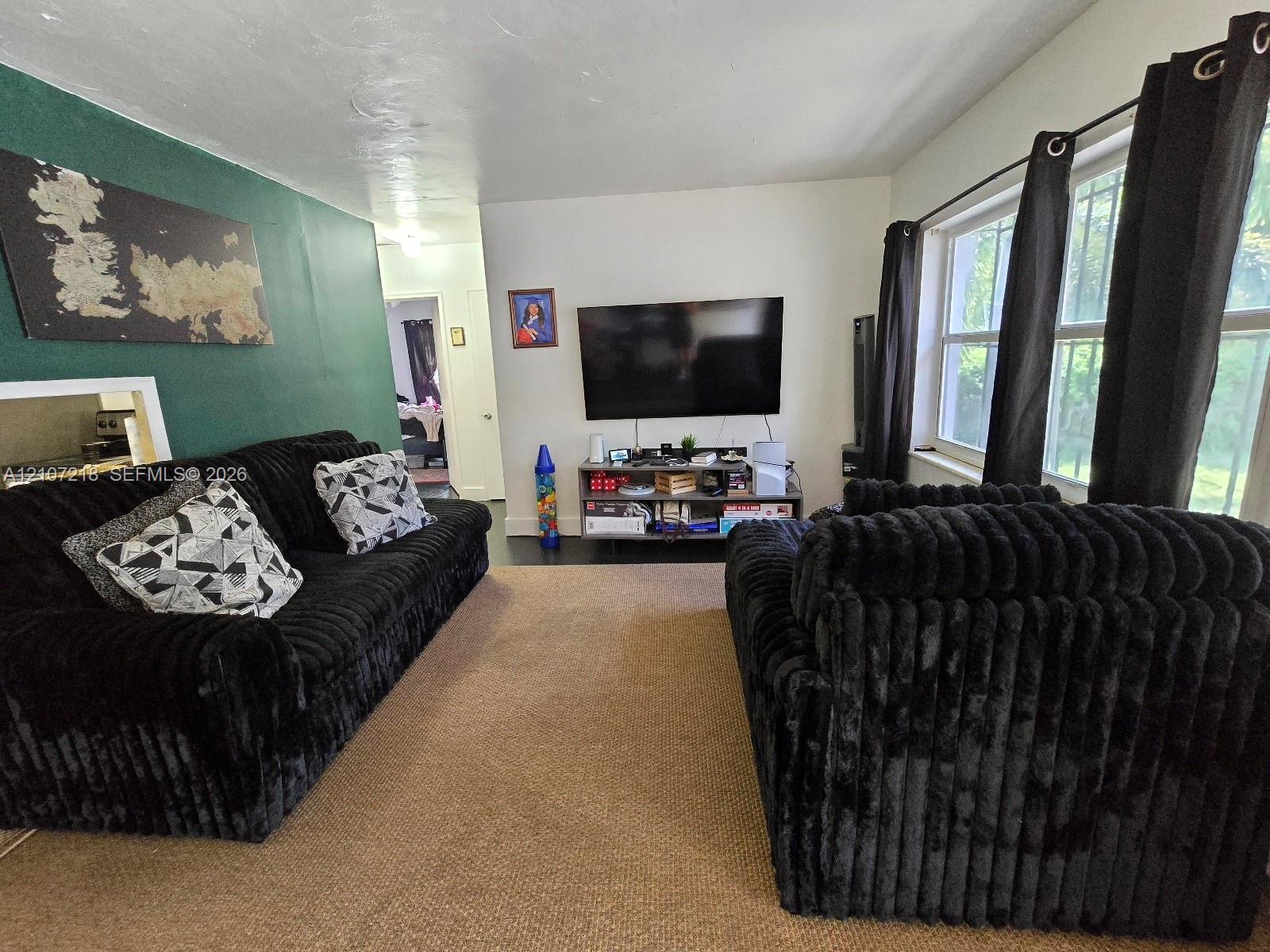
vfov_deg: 89.9
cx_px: 635
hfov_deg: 106.2
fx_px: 477
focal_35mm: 13
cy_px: 476
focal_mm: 2.2
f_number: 2.2
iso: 1600
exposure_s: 1/60.2
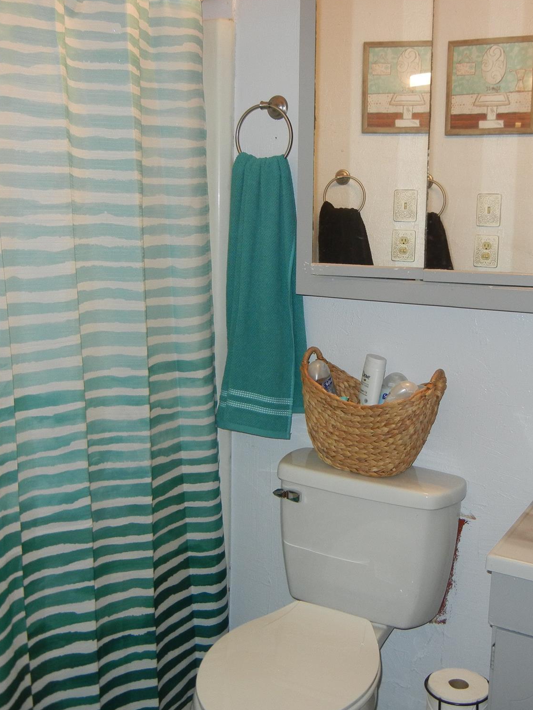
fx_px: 842
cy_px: 350
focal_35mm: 41
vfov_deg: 45.8
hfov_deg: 35.0
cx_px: 312
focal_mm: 5.4
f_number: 3.5
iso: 200
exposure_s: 1/30
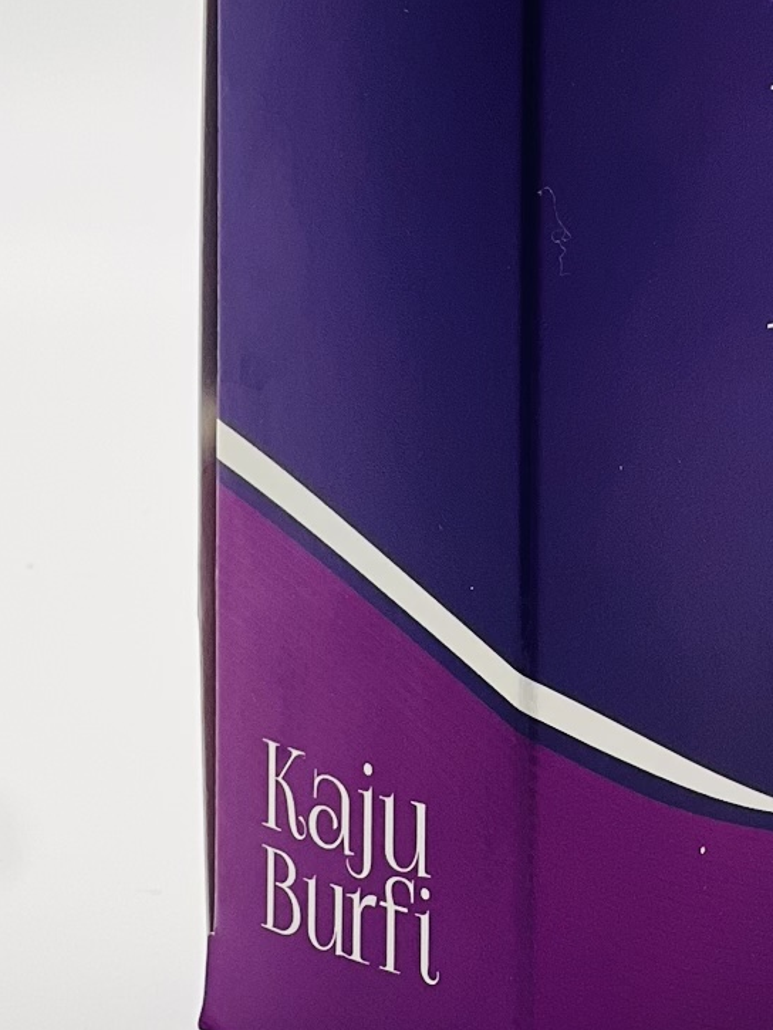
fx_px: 6370
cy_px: 18
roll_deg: -0.6
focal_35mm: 214
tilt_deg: -7.5
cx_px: 948
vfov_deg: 9.2
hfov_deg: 6.9
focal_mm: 9
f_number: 2.8
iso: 64
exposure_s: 1/100
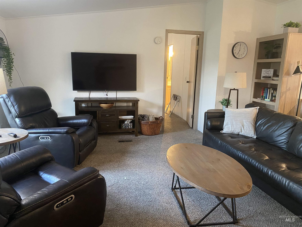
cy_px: 114
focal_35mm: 26
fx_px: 227
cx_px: 151
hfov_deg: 67.3
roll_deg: -1.3
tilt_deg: -11.7
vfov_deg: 53.1
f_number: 1.8
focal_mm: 4.25
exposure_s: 1/40
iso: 400
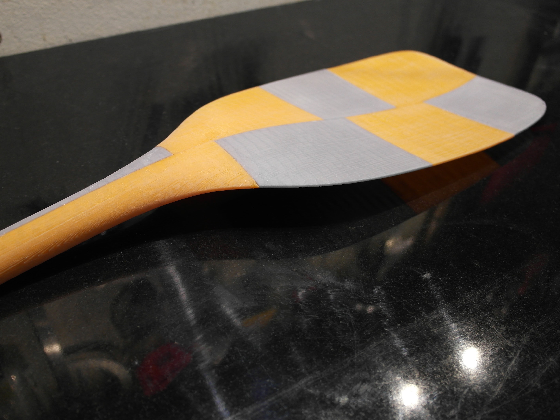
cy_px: 209
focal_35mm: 33
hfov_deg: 55.2
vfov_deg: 42.9
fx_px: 534
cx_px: 250
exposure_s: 1/60
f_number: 3.5
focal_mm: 20
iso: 400
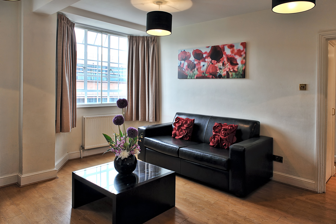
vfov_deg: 53.1
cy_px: 112
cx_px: 168
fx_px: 224
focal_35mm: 24
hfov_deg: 73.8
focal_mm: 24
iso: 400
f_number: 8
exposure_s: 1/40
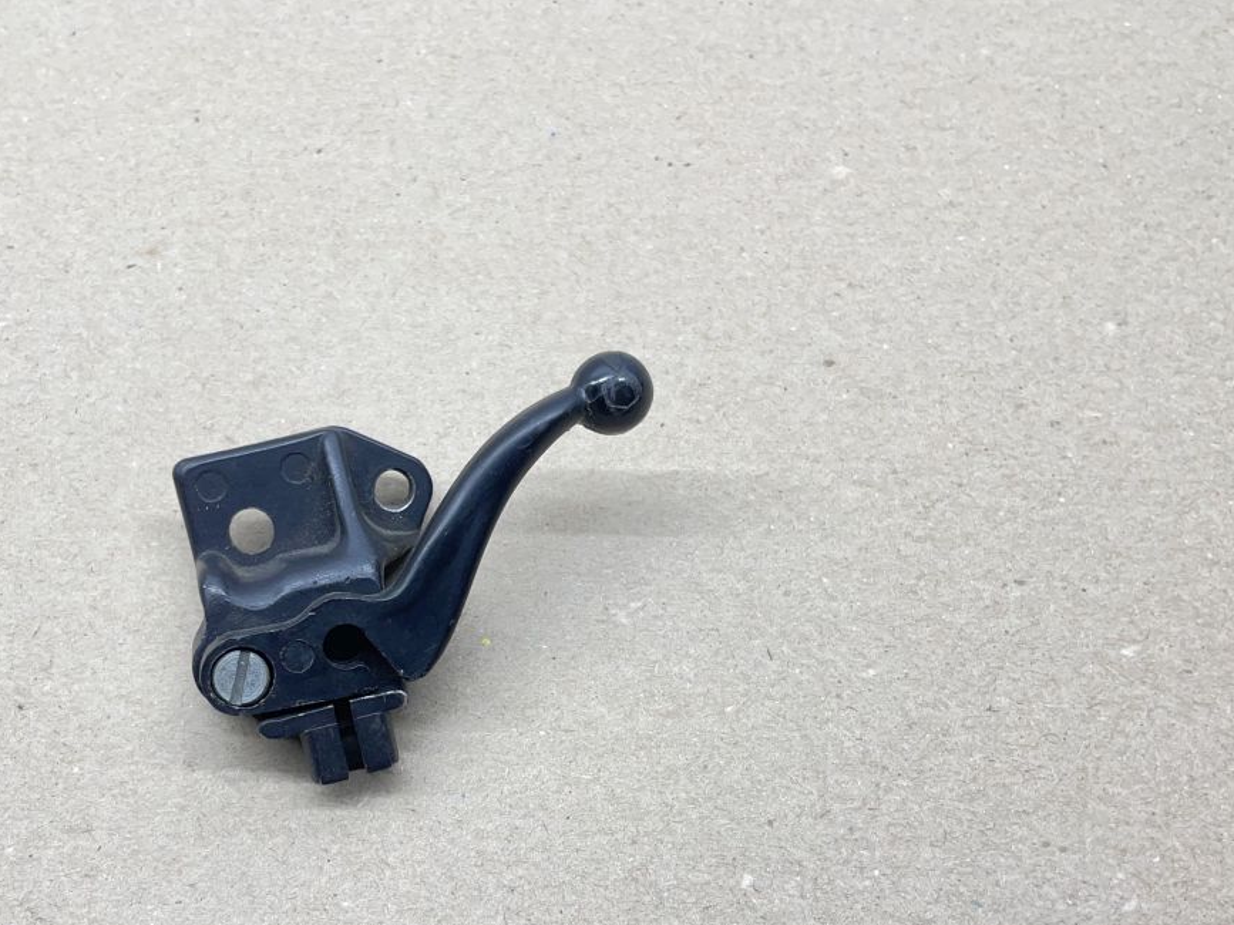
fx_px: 1283
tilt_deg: -64.7
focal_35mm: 36
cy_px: 585
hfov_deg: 51.0
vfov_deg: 39.4
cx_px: 482
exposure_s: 1/100
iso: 64
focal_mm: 4.2
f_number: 1.6
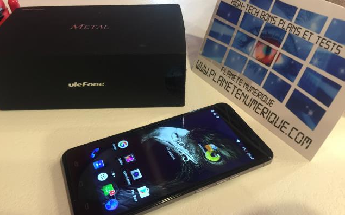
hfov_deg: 61.2
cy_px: 112
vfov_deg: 40.6
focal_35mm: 31
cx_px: 172
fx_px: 291
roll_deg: +0.9
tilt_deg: -41.7
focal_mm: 4.15
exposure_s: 1/17
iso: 125
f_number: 2.2
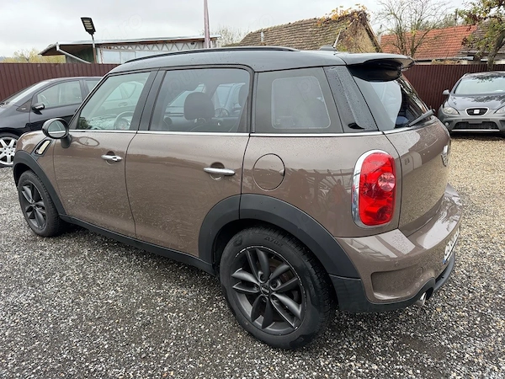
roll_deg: +1.3
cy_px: 190
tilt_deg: -17.3
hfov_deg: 71.6
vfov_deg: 56.8
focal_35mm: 24
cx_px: 252
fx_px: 350
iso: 80
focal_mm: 6.76
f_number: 1.78
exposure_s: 1/280
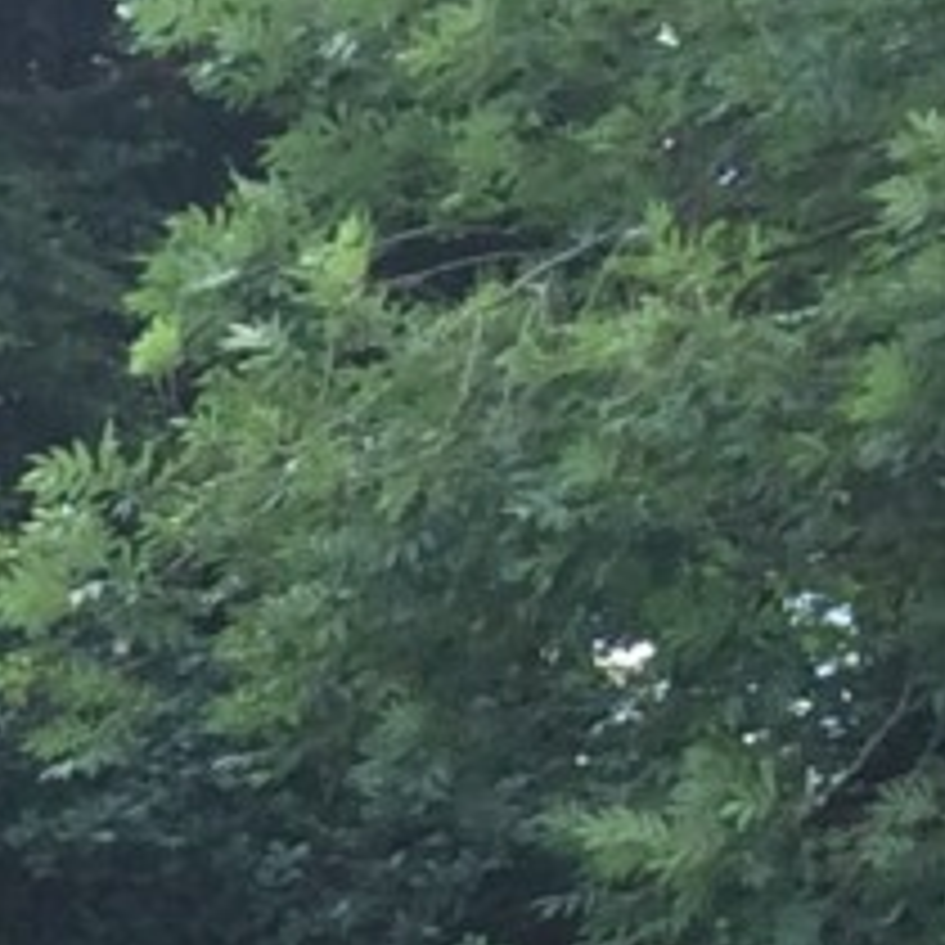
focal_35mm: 253
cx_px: -2997
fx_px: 7814
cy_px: 2210
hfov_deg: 5.8
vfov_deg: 6.6
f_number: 2.2
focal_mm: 4.12
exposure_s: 1/237
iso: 32
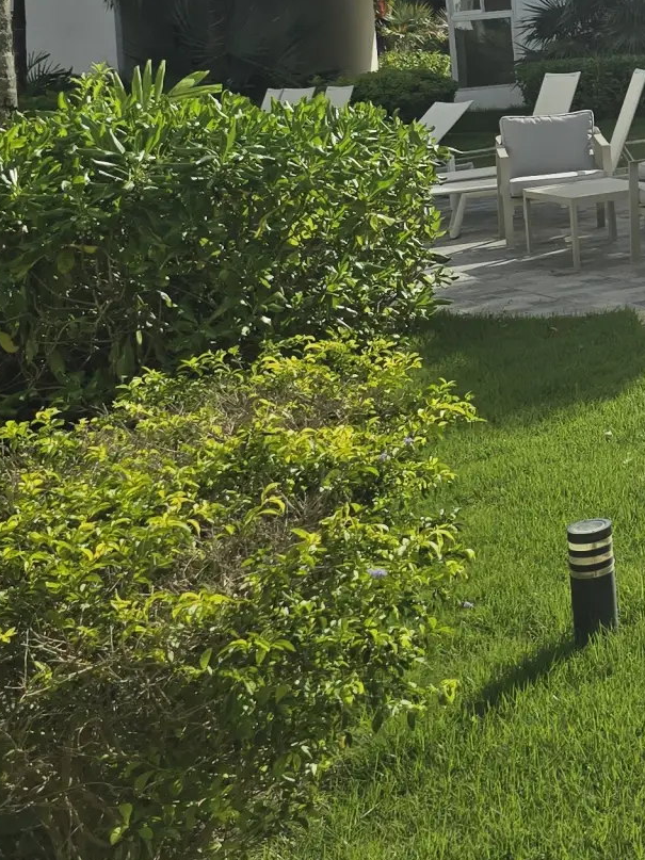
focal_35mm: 73
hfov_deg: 17.8
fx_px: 1814
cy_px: -63
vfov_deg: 25.0
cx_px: 991
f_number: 1.7
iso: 12
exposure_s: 1/2679
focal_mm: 6.3
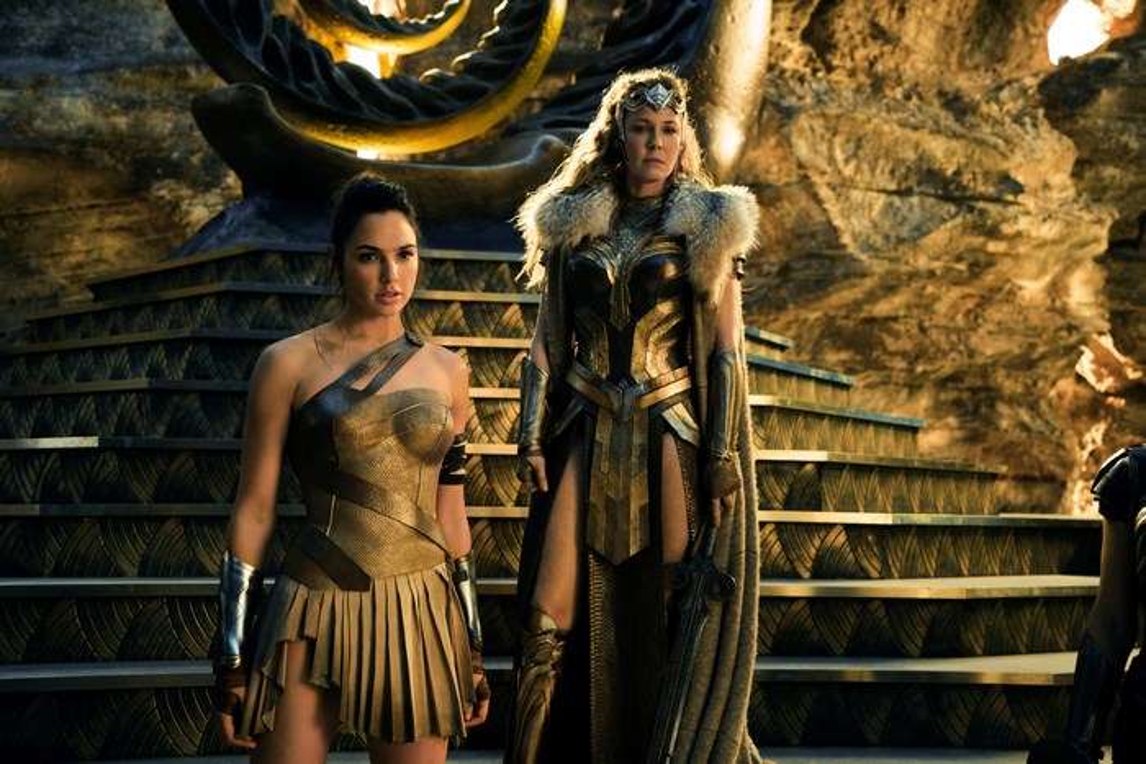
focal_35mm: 50
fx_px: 1592
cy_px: 382
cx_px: 573
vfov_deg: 27.0
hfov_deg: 39.6
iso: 3200
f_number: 4
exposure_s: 1/160
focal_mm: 50
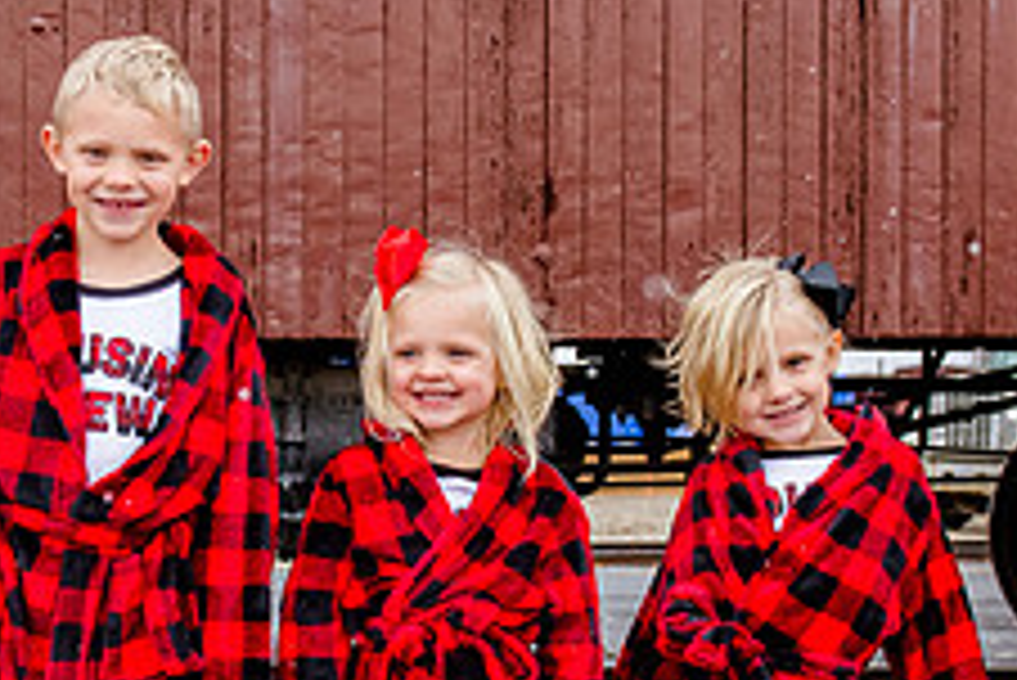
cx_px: 279
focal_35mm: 82
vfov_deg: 16.7
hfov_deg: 24.5
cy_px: 380
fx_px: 2318
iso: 800
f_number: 5
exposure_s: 1/640
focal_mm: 28
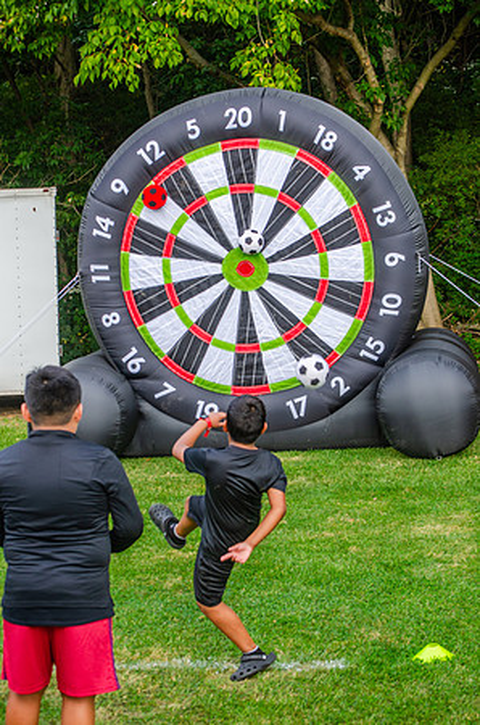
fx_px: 1658
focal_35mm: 82
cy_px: 362
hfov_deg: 16.5
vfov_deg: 24.7
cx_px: 240
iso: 200
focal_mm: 55
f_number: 6.3
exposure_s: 1/160
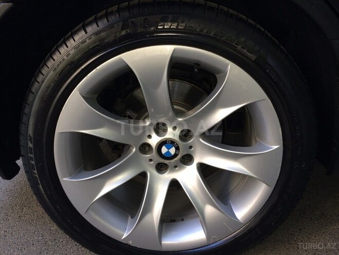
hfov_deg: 61.7
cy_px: 128
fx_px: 284
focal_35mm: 29
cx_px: 170
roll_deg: -2.3
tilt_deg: -23.6
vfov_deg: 48.2
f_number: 2.2
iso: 40
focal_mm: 4.15
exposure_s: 1/50
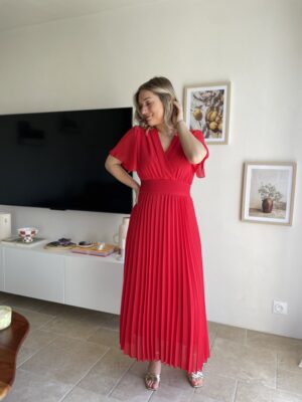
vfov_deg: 67.3
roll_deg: -0.5
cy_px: 201
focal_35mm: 26
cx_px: 151
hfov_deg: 53.1
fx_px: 302
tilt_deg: -5.2
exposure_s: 1/421
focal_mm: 4.2
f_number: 1.6
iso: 50
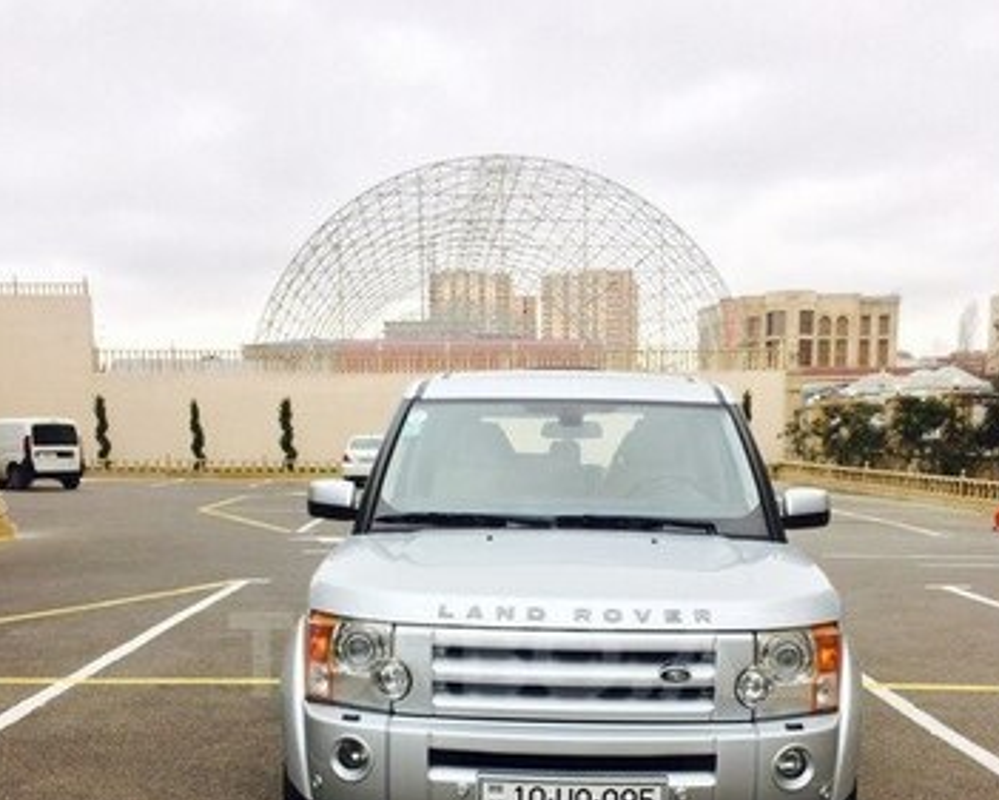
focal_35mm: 40
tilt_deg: -12.0
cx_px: 521
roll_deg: +2.2
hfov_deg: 45.8
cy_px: 655
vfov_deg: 36.0
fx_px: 1183
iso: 40
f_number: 2.2
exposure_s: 1/50
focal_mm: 4.15
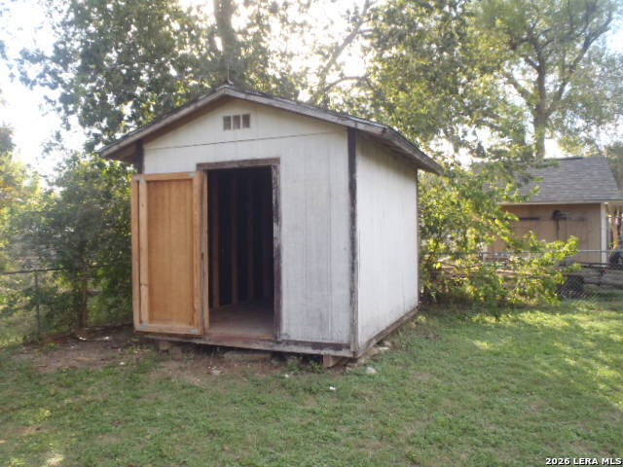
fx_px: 504
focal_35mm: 28
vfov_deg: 49.7
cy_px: 234
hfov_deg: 63.4
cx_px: 312
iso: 200
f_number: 3.9
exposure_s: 1/250
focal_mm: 5
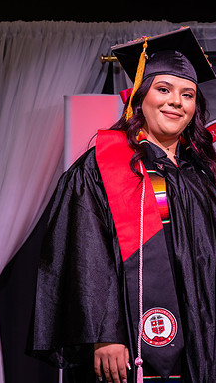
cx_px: 194
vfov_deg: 18.6
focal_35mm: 115
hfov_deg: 10.5
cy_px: 197
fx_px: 1169
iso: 1250
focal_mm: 61
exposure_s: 1/160
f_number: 5.6
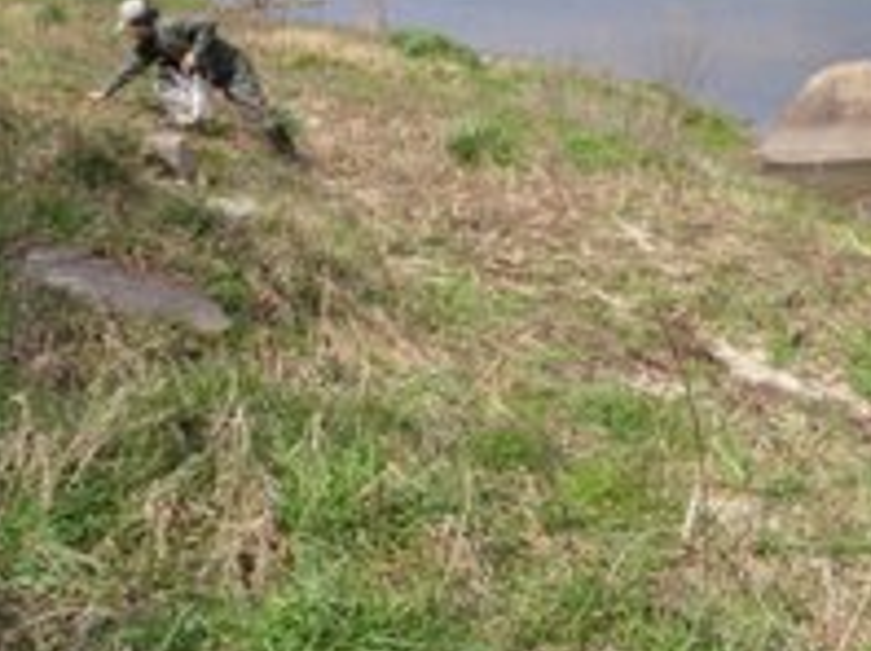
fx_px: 1558
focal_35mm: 62
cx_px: 752
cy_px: 95
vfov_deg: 23.1
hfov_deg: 30.1
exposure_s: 1/160
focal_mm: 6.2
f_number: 6.3
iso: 64
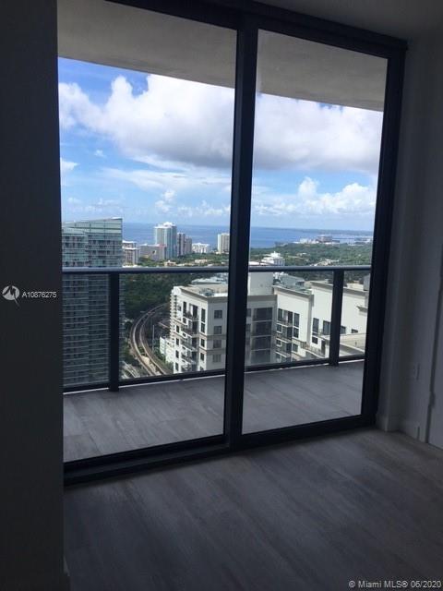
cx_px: 222
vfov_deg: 61.7
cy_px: 296
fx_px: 495
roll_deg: -2.1
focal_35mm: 29
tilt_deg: -6.8
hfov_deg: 48.2
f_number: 2.2
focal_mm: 4.15
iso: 25
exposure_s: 1/777
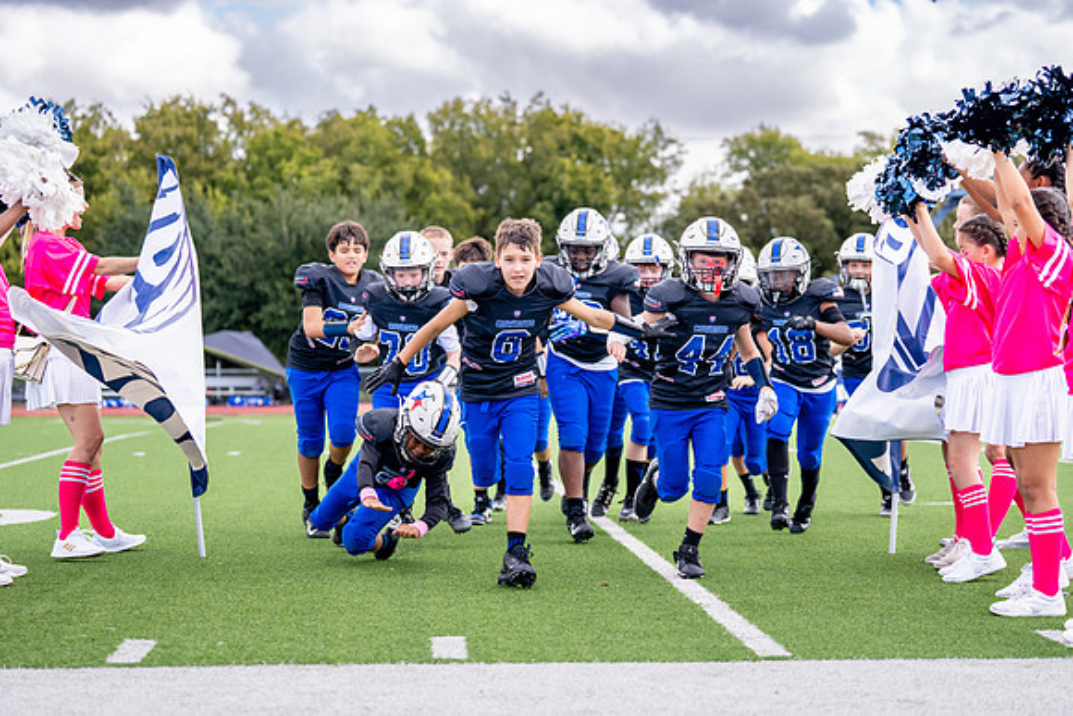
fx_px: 2442
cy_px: 311
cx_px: 539
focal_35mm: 82
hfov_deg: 24.8
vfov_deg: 16.7
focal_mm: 70
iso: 250
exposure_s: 1/2000
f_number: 2.8
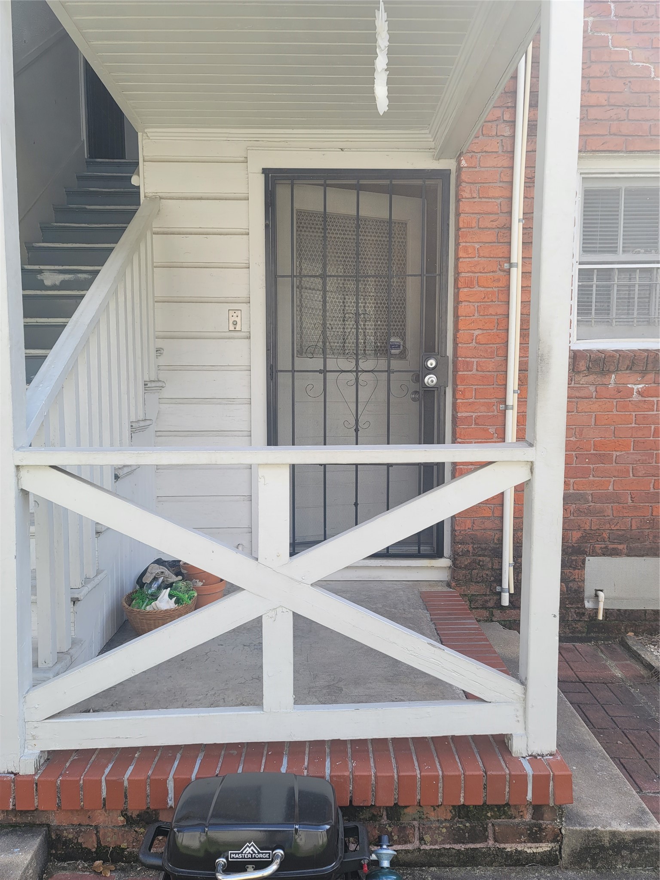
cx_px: 330
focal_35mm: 25
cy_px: 440
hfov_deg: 54.9
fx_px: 636
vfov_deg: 69.4
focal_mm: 7
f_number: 1.8
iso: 20
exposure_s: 1/249
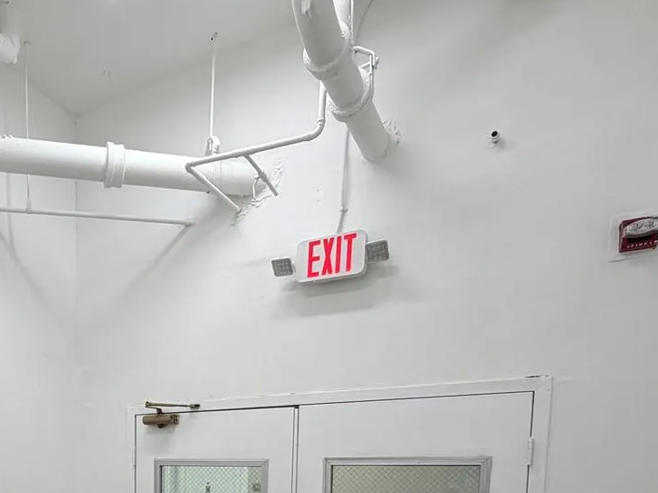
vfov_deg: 38.8
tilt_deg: -4.9
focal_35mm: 31
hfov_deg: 54.5
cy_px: 519
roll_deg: +0.0
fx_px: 589
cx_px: 136
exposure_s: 1/120
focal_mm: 2.22
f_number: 2.2
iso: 125
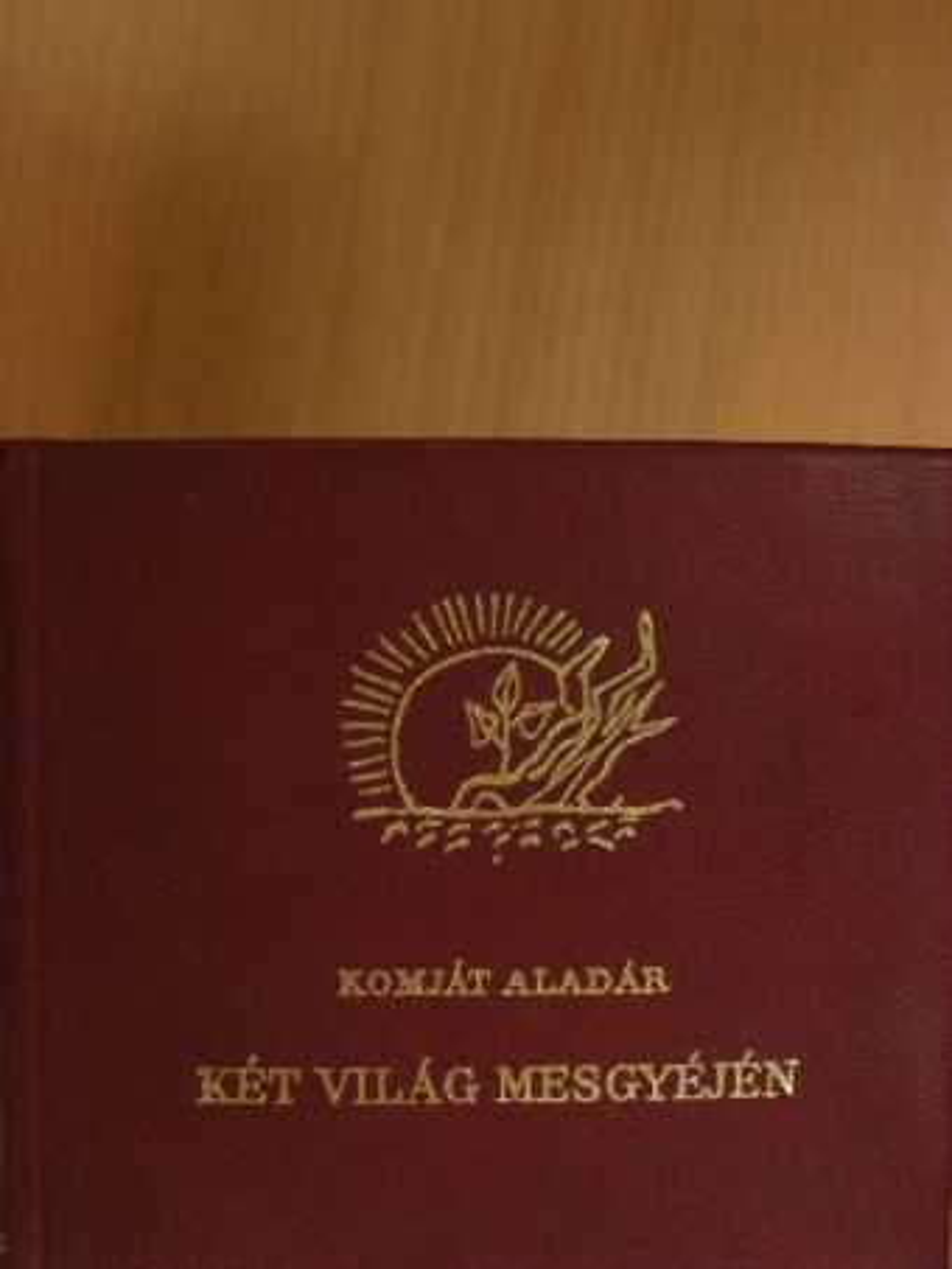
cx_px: 476
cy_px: 634
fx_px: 2309
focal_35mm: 63
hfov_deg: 23.3
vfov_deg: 30.7
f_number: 3.5
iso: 186
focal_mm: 10.5
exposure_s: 1/30
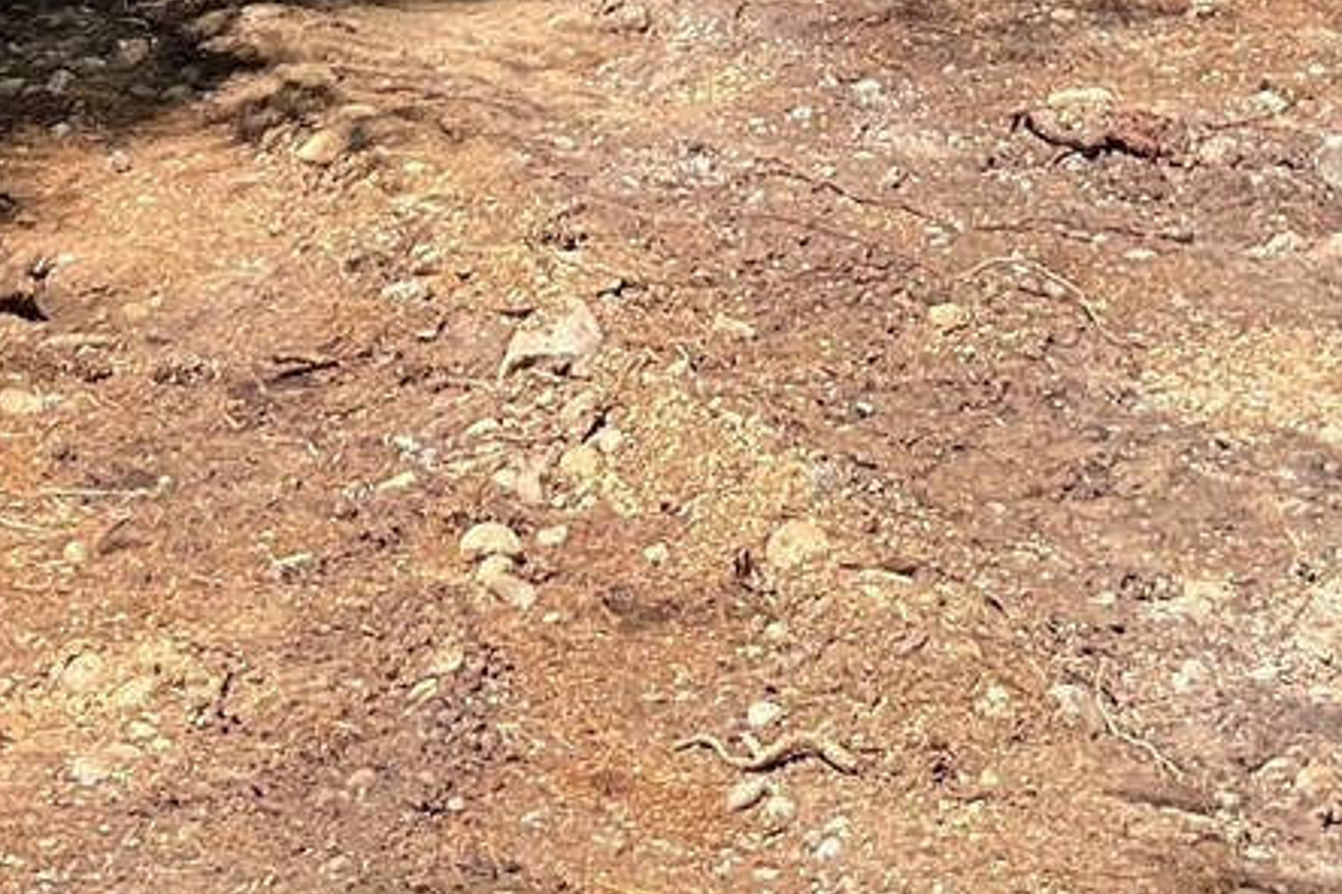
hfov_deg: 18.6
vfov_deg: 11.6
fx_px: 4062
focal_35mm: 109
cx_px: 1078
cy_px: -761
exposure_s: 1/524
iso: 16
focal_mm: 3
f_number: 1.8
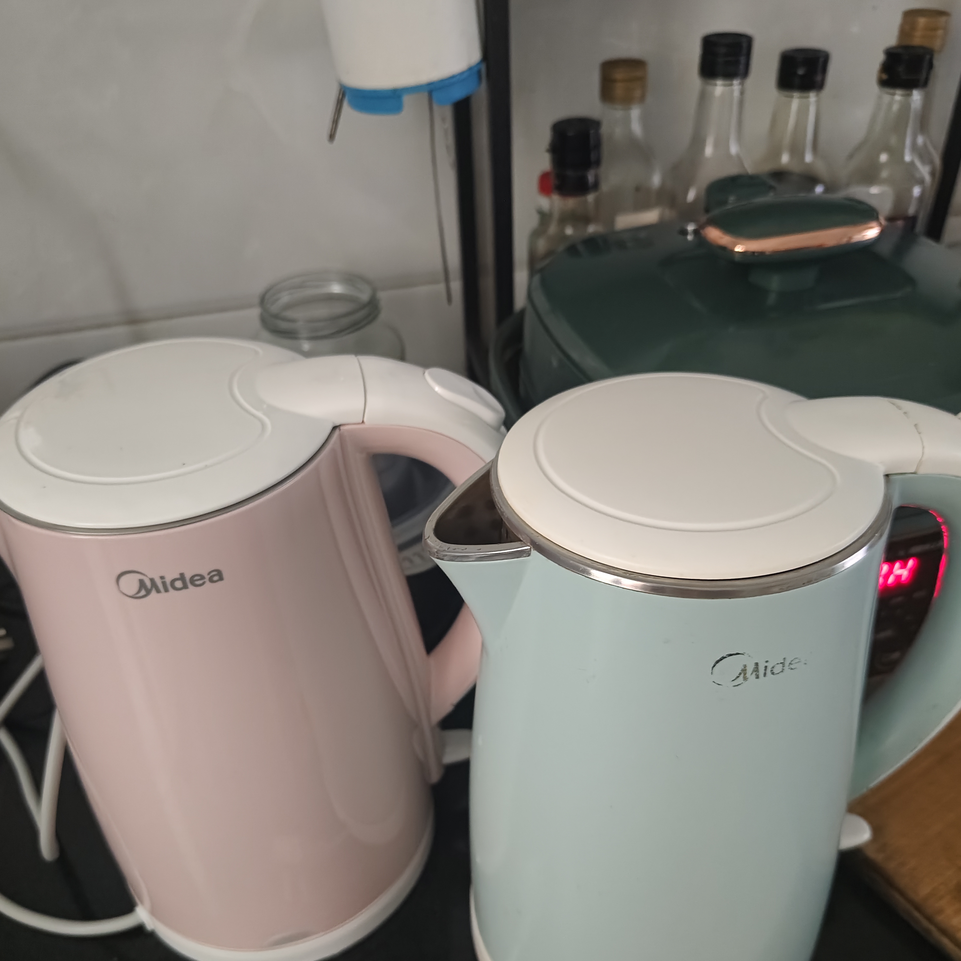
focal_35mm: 29
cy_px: 566
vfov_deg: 55.3
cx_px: 481
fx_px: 911
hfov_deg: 55.6
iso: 3169
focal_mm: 5.56
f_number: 1.88
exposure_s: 1/25
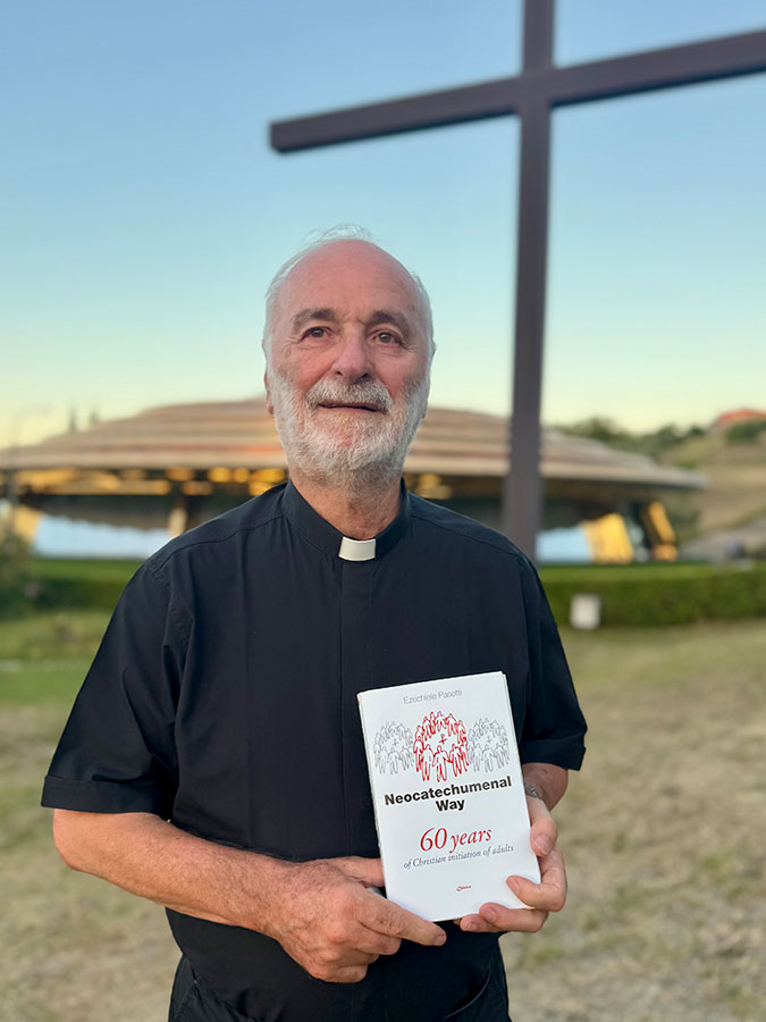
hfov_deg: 56.8
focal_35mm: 24
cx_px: 383
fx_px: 708
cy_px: 511
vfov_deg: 71.6
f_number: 1.78
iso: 80
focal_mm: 6.76
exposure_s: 1/407
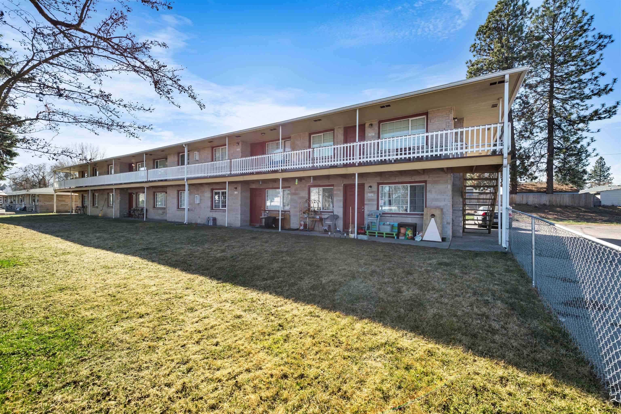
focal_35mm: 14
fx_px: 242
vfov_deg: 81.2
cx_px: 310
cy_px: 207
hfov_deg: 104.2
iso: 320
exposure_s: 1/800
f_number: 8
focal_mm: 14
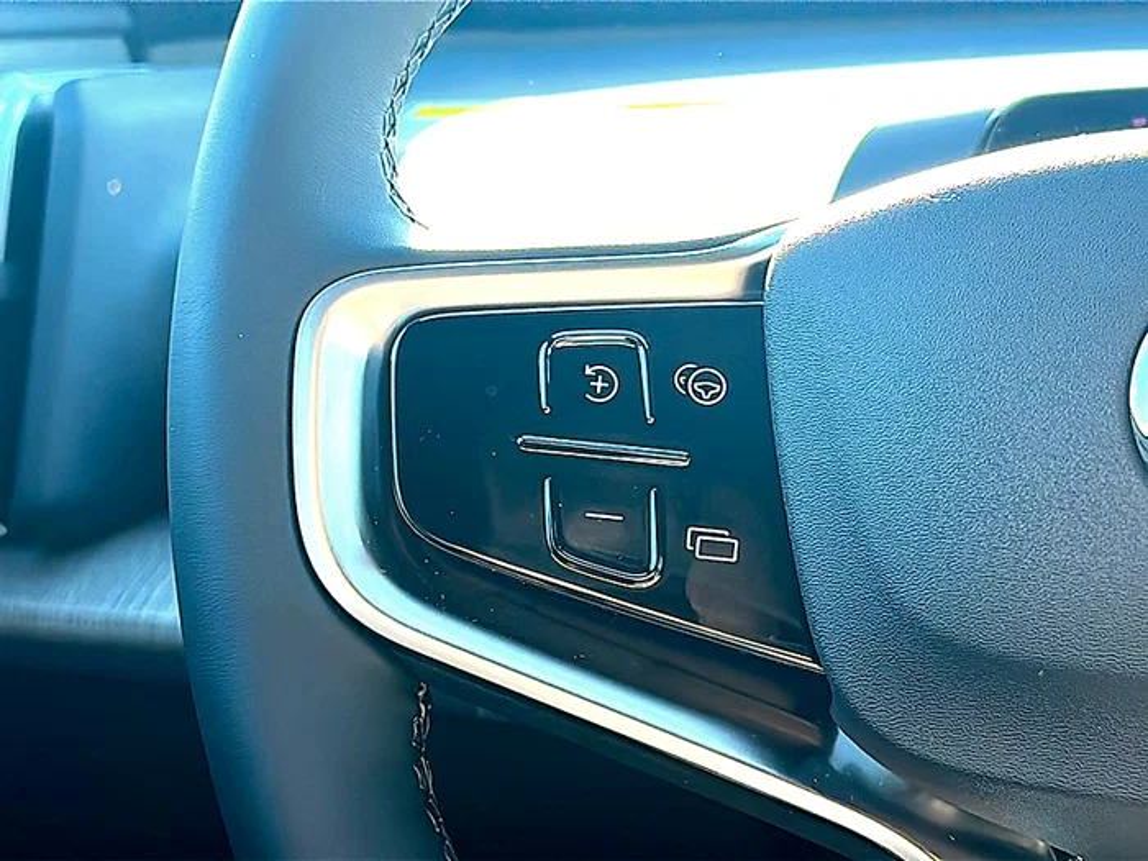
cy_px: 430
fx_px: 1625
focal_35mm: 49
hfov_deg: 38.9
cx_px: 574
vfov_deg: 29.7
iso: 100
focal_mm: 6.86
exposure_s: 1/392
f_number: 1.78
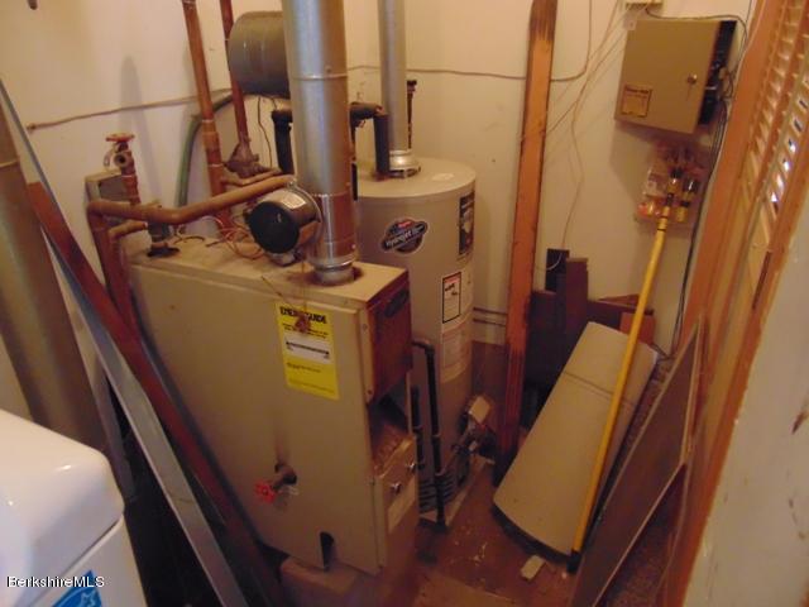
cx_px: 404
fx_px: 584
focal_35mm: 25
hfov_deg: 69.4
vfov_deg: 54.9
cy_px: 304
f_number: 3
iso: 640
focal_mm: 4.5
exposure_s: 1/20
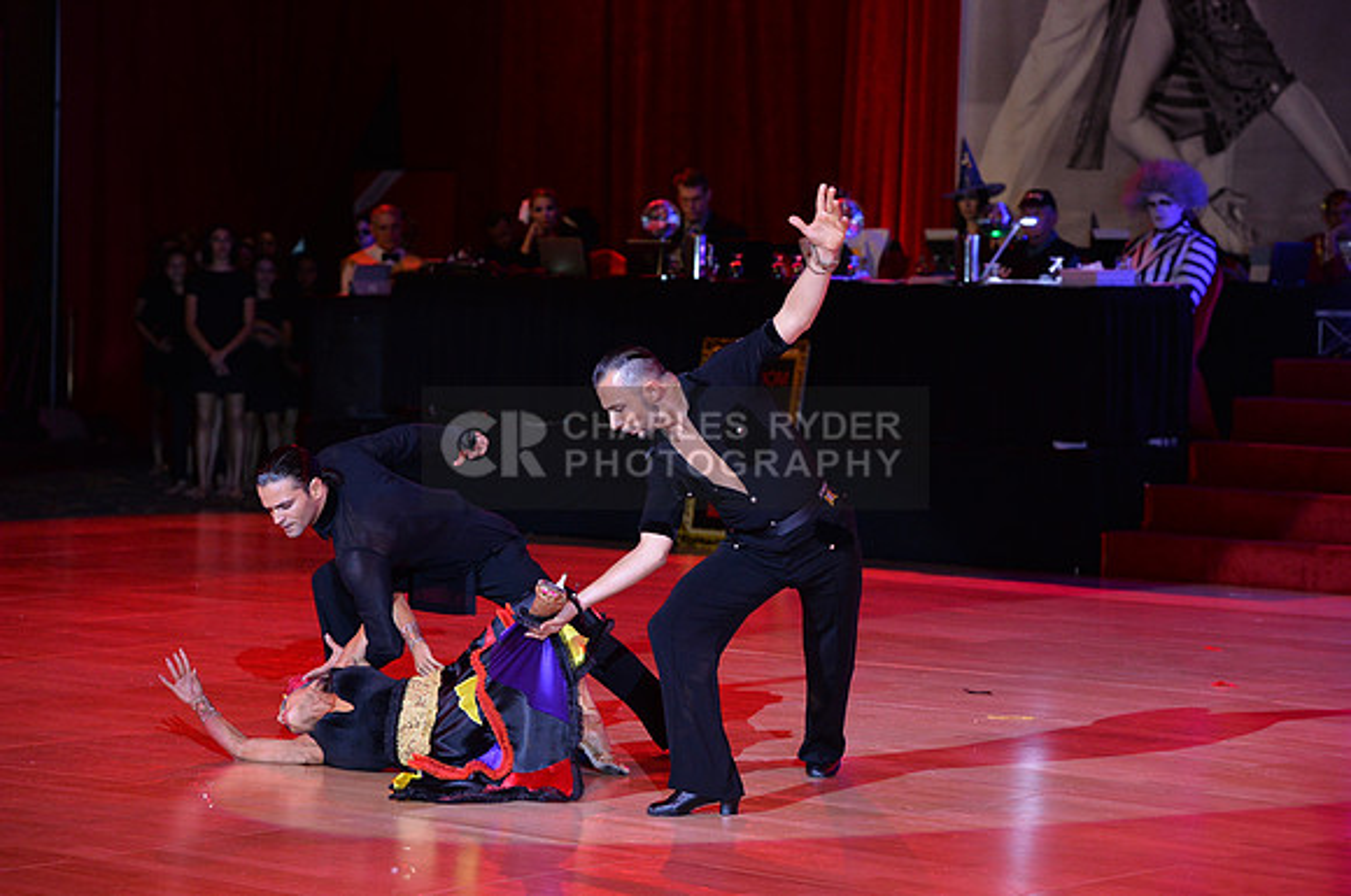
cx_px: 676
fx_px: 4347
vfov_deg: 11.8
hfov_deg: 17.7
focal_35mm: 116
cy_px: 448
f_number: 4.5
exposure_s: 1/250
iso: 2000
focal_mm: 116
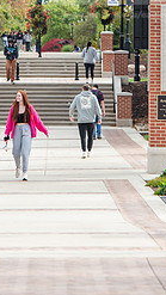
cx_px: 35
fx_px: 2315
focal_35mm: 296
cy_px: 27
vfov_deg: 7.3
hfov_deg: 4.1
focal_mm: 155
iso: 400
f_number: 6.3
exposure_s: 1/400
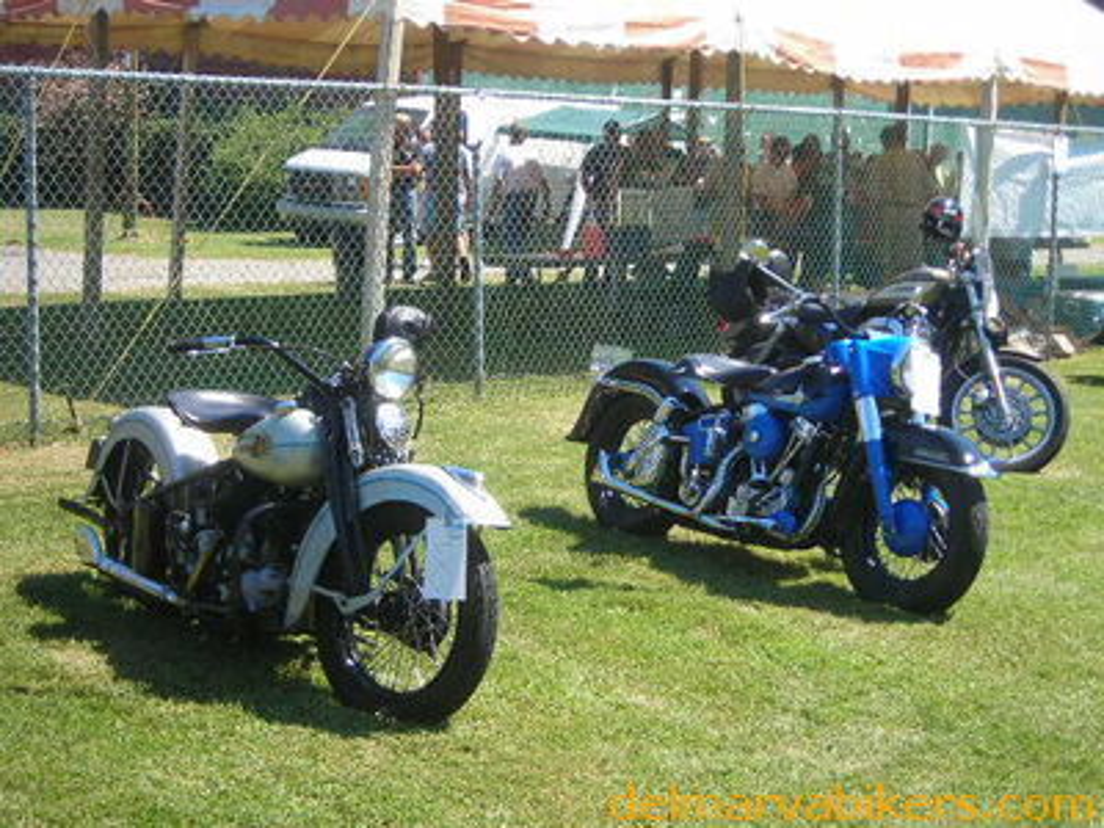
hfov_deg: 29.8
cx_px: 552
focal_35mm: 65
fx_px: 2073
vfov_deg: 22.6
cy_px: 414
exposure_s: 1/176
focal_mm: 10.8
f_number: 3.9
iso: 50
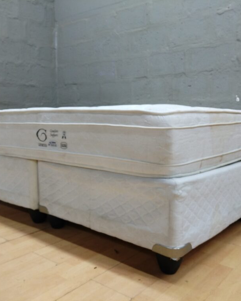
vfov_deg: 52.8
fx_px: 303
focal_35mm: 34
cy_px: 151
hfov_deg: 43.3
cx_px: 121
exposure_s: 1/20
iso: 464
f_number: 1.8
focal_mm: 4.25
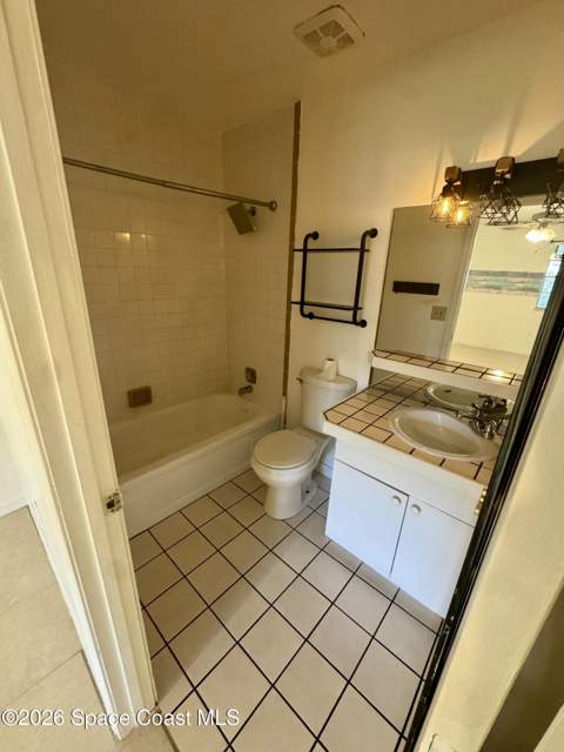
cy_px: 376
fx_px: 304
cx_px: 282
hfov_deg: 85.7
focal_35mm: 14
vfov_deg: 102.1
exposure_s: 1/60
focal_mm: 2.22
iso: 800
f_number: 2.2
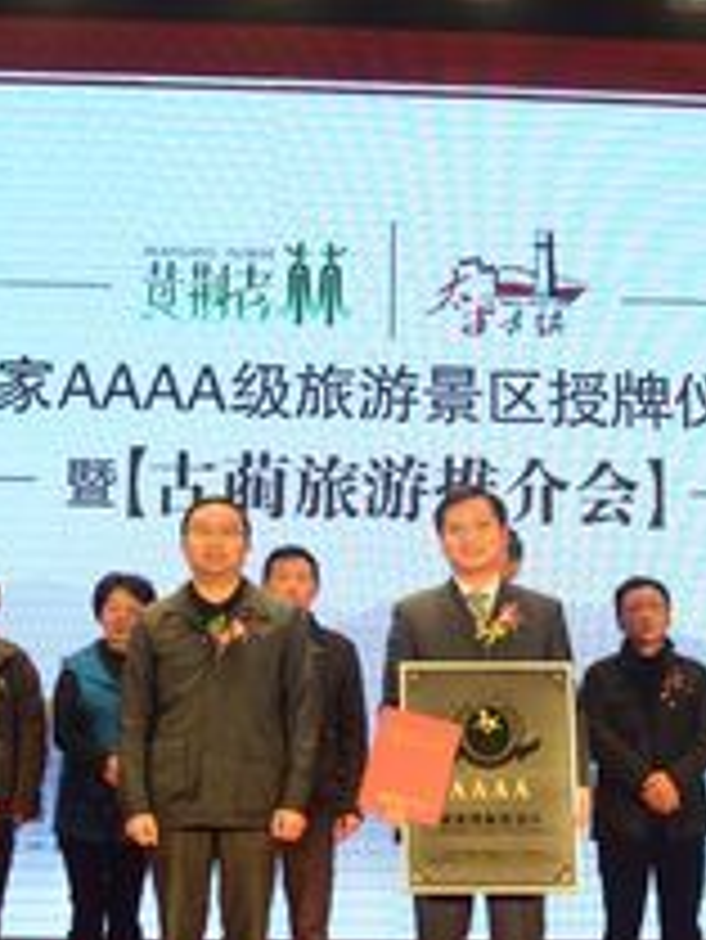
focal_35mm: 62
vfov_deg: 31.1
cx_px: 346
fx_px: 1684
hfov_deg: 23.7
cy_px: 528
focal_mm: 18
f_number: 5
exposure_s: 1/100
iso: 400
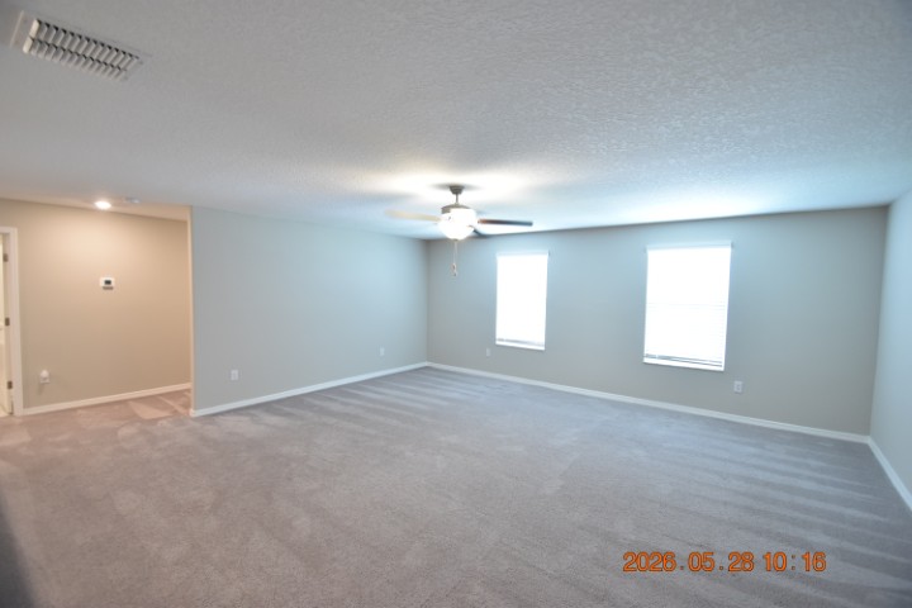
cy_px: 304
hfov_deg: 100.4
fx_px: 380
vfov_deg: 77.3
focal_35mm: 15
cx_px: 456
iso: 800
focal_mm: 10
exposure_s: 1/45
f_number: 3.5
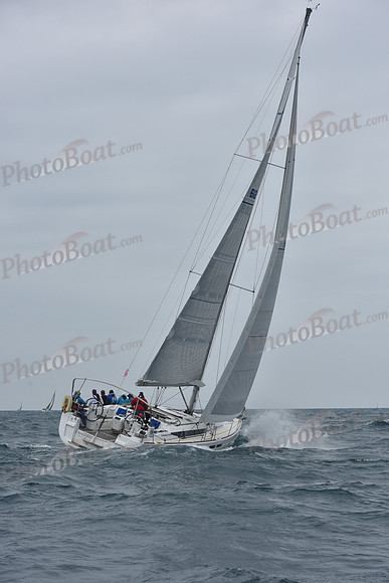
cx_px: 194
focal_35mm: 70
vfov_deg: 28.8
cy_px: 292
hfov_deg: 19.5
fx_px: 1134
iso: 250
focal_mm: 70
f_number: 8
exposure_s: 1/800
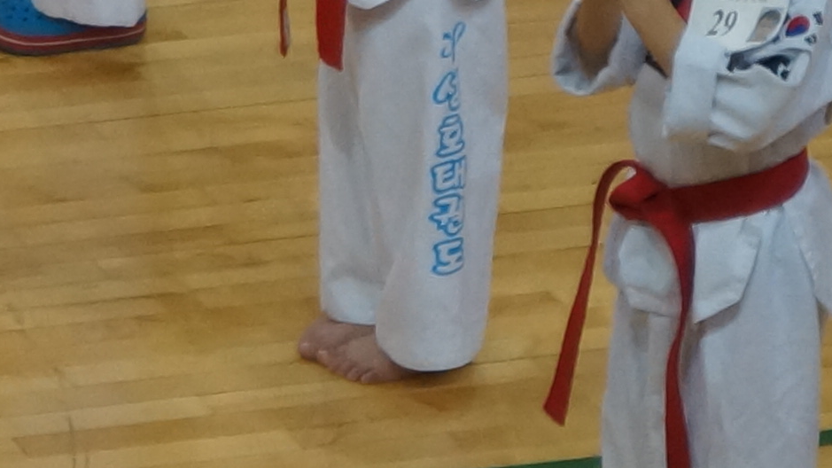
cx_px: -46
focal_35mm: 452
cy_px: -128
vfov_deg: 2.7
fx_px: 9965
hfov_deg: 4.8
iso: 800
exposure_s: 1/160
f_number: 5.6
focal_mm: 55
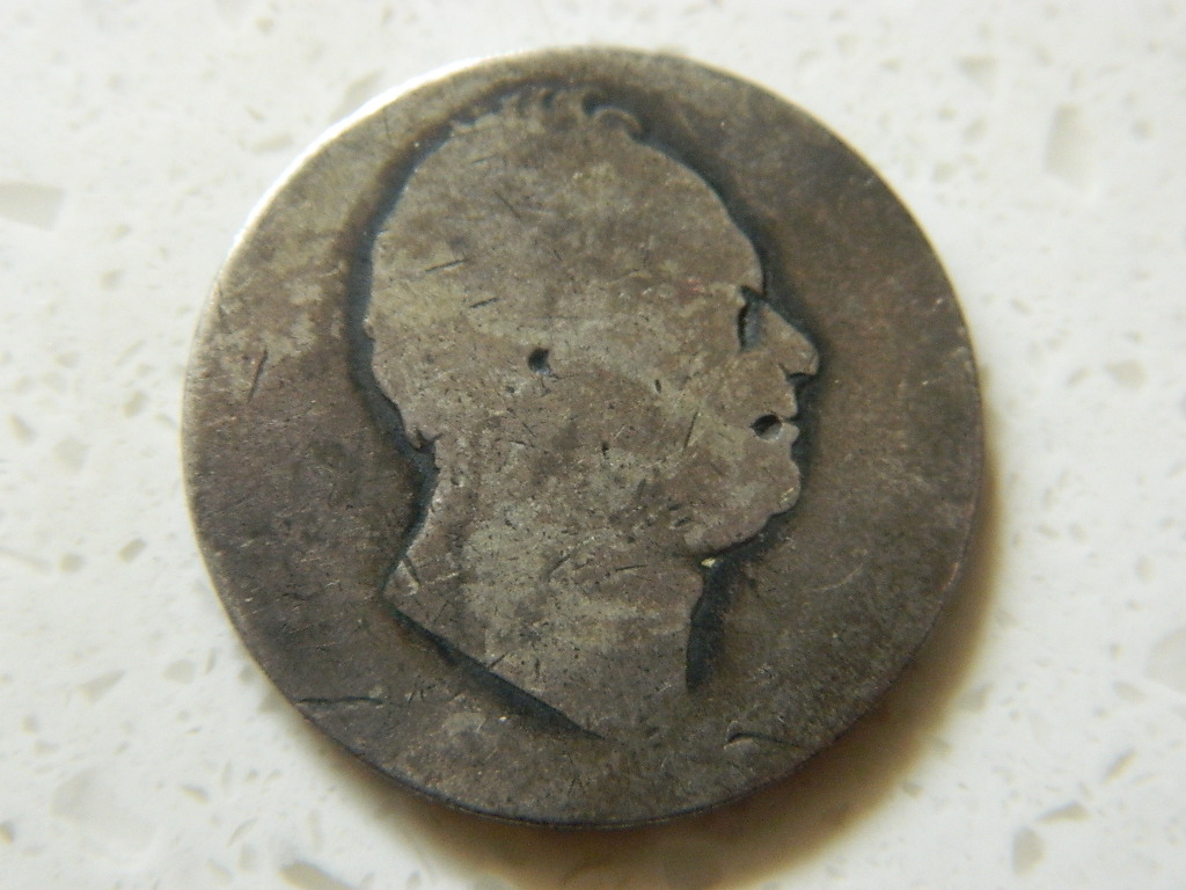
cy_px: 445
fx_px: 1953
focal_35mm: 57
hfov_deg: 33.8
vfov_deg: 25.7
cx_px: 593
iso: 400
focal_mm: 10.2
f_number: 3.8
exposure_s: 1/25
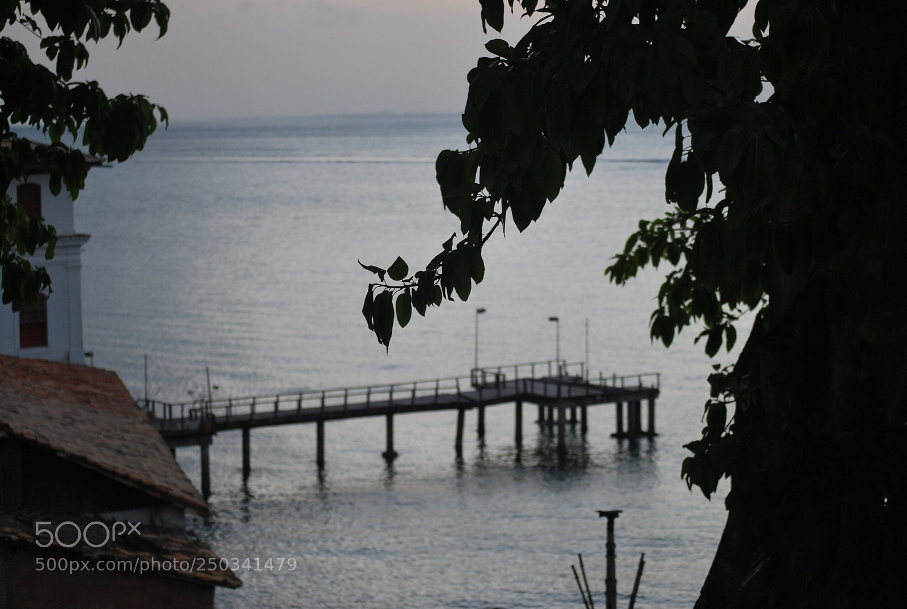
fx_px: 2083
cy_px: 304
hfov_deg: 24.6
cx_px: 454
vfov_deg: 16.6
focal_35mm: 82
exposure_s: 1/80
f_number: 4.5
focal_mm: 55
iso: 200
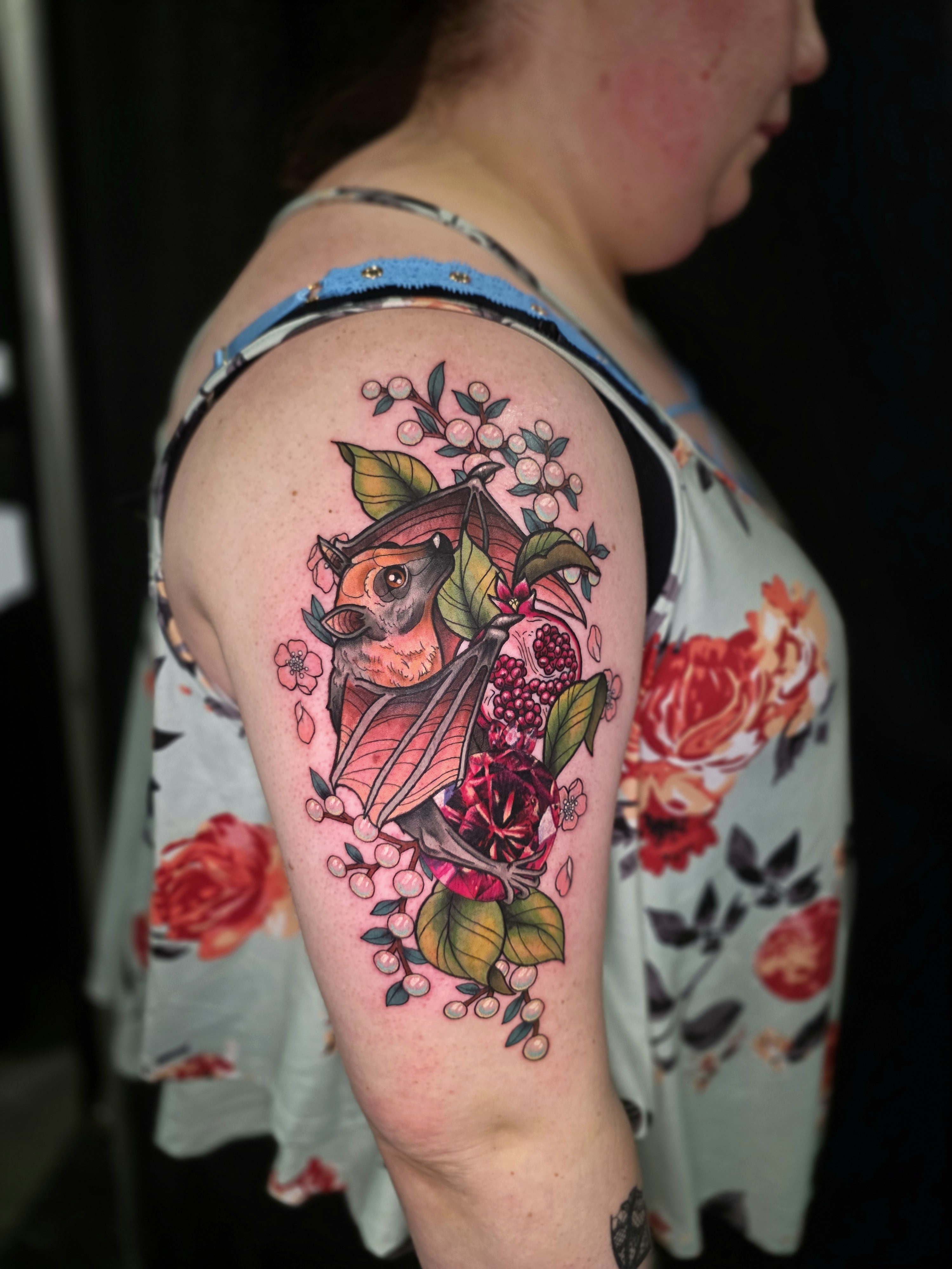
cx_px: 476
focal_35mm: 23
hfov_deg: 58.9
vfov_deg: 73.9
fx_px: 843
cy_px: 634
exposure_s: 1/120
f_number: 1.7
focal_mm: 6.3
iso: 640
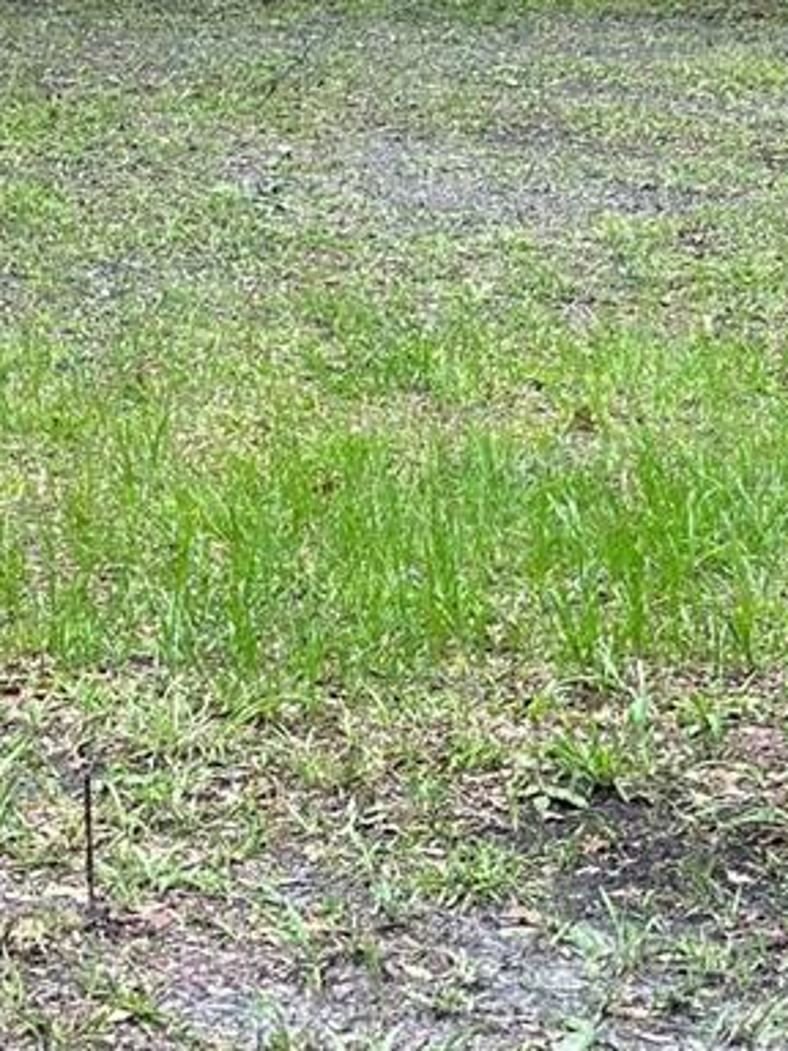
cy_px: -307
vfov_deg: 12.7
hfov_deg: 9.8
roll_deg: -0.5
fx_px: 4553
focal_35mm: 150
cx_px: -44
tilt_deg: +0.4
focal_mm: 6.86
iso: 64
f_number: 1.78
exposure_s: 1/471
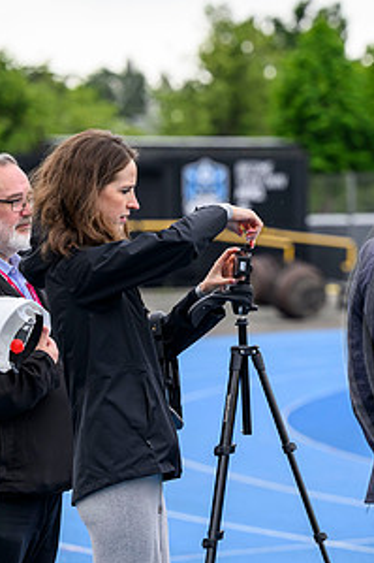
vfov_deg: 7.9
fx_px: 4087
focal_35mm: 262
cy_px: 332
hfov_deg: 5.2
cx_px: 536
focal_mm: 135
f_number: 4
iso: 500
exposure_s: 1/500
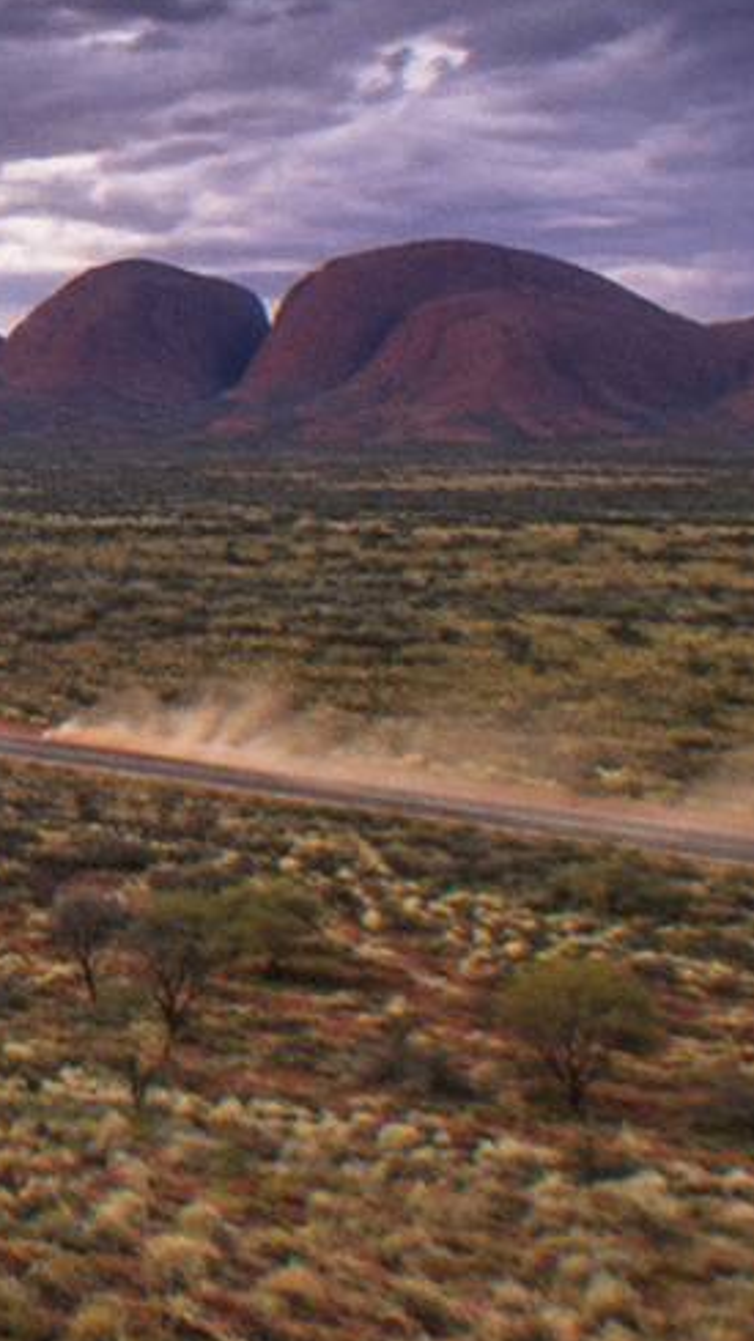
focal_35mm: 105
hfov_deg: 11.1
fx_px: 3733
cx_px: -332
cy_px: 614
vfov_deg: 20.4
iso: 400
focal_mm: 49
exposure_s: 1/125
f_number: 9
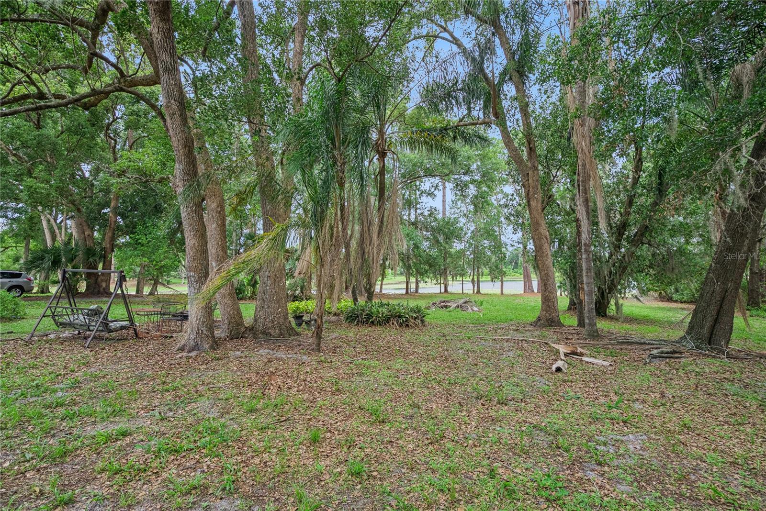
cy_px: 256
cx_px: 383
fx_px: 341
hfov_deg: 96.7
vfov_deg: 73.8
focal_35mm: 16
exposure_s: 1/125
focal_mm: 16
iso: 500
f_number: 9
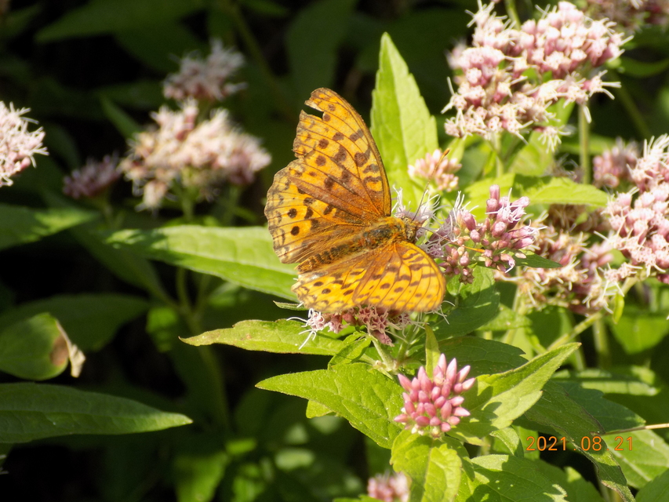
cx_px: 334
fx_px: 2281
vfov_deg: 12.6
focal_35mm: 118
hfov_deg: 16.7
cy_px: 251
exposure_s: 1/200
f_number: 4.8
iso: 80
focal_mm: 20.9
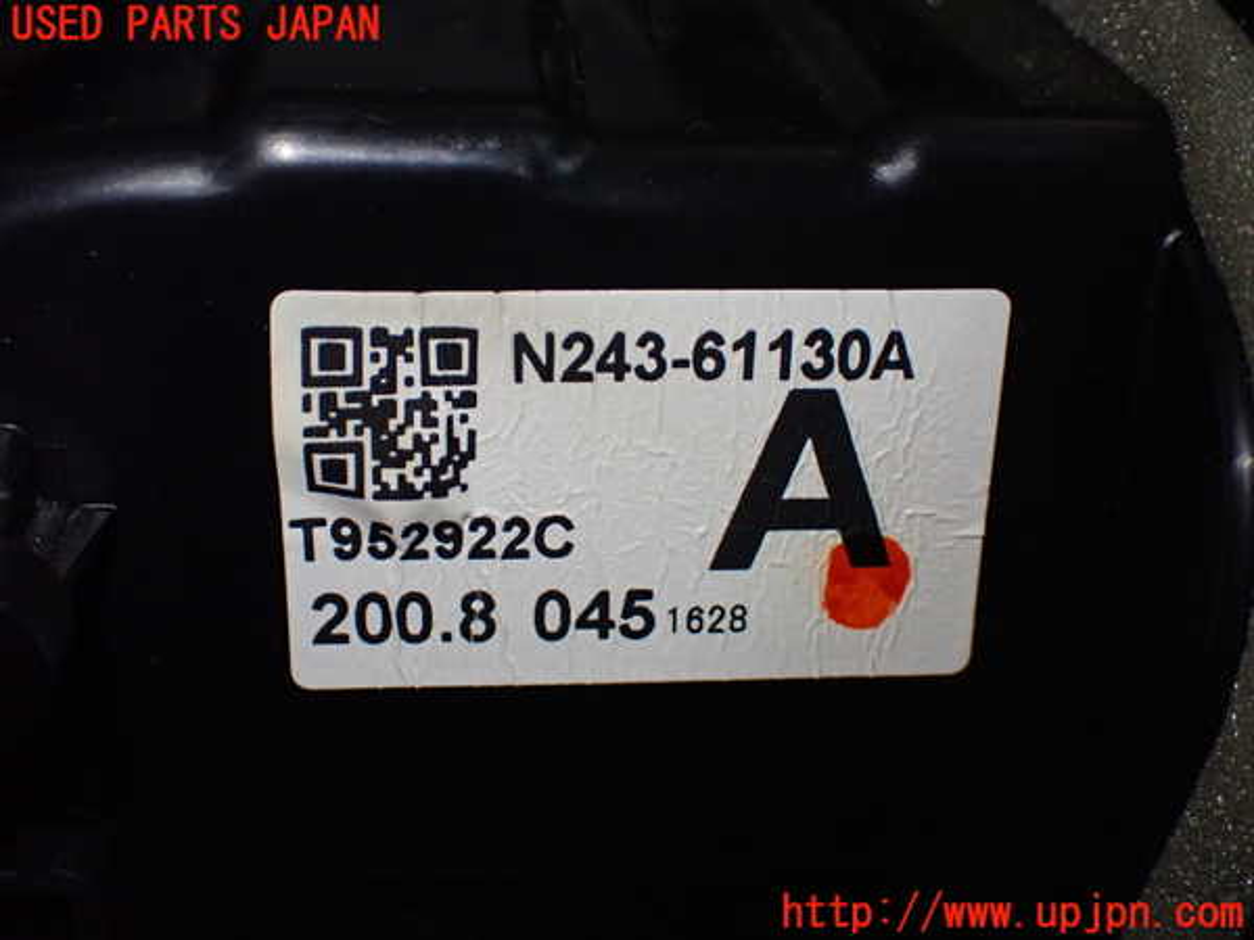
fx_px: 1811
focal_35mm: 50
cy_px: 470
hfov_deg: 38.2
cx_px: 627
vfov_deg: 29.1
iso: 640
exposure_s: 1/200
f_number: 3.2
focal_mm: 9.01
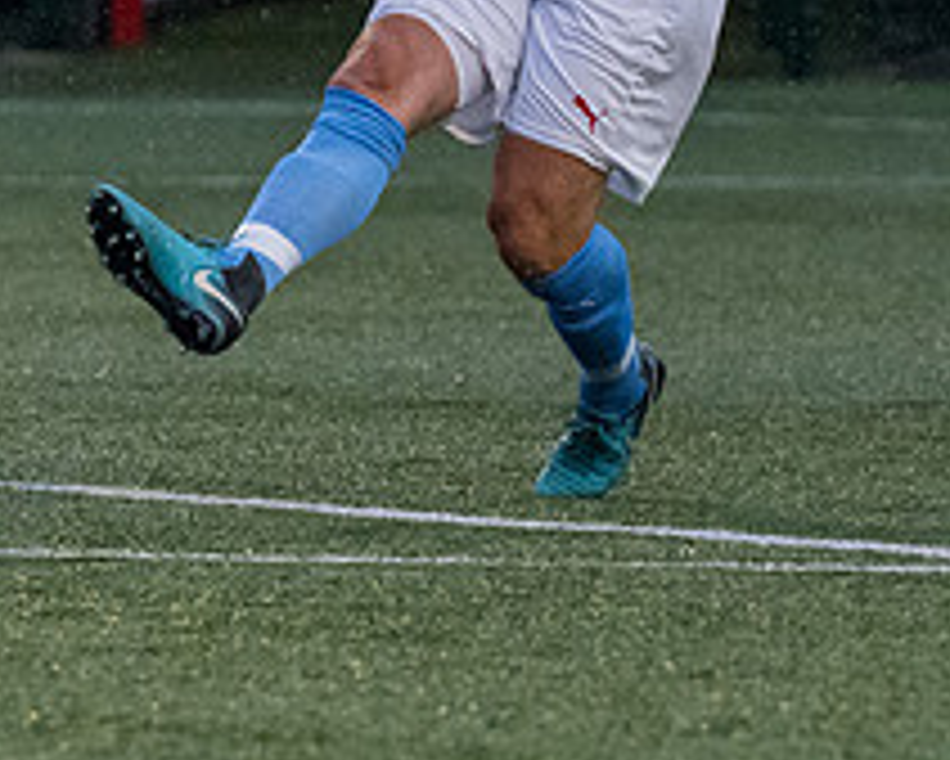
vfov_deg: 1.7
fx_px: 26132
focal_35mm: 929
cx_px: 745
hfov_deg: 2.1
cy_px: -215
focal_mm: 200
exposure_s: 1/2000
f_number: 4.5
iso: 4000
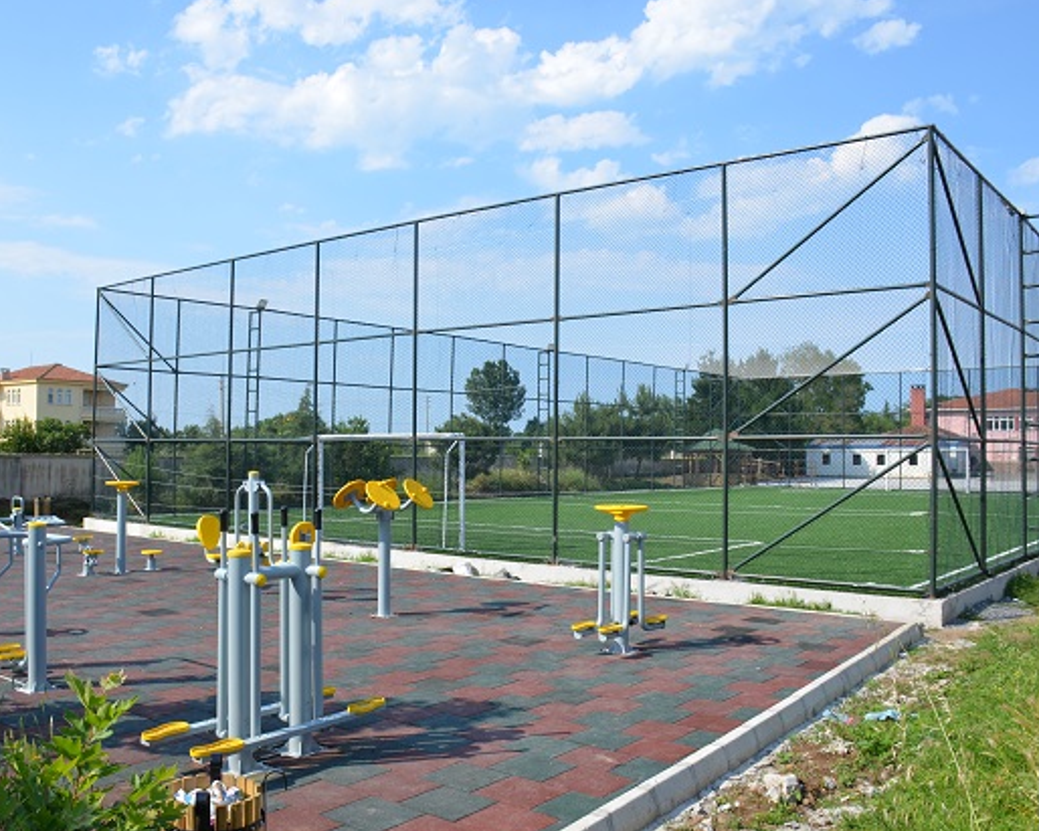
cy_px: 413
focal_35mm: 31
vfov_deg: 47.1
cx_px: 439
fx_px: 953
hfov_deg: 56.9
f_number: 11
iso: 400
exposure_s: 1/500
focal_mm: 18
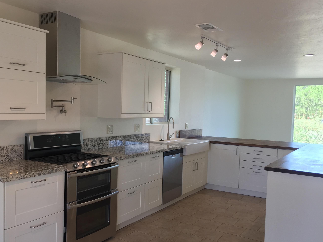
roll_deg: -3.1
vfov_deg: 41.7
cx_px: 148
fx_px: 317
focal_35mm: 34
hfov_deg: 53.9
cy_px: 135
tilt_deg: -4.0
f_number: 2.2
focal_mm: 4.15
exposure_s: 1/60
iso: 32
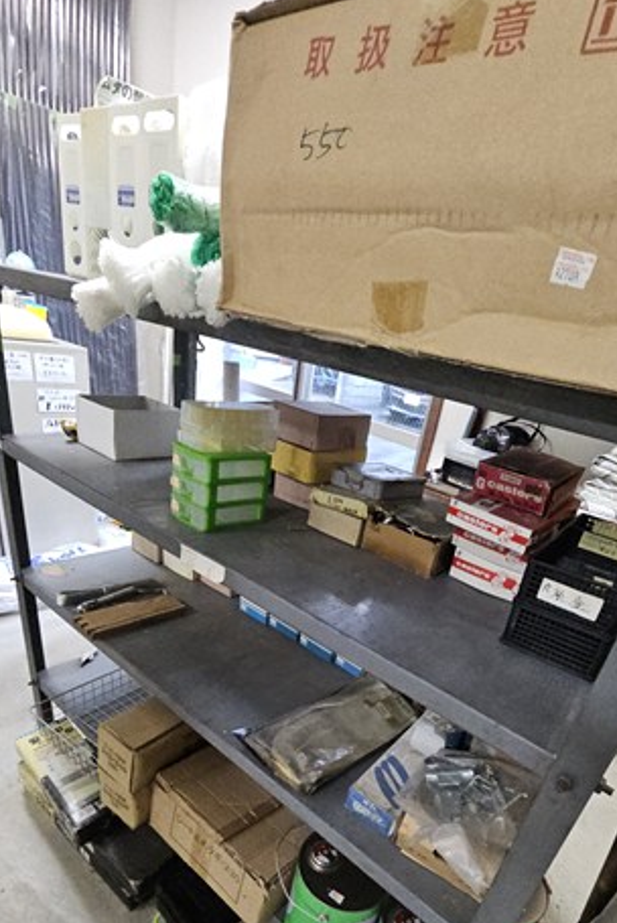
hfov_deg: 64.5
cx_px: 341
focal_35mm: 19
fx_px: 488
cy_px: 617
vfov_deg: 83.8
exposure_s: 1/50
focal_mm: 1.7
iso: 320
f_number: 2.2
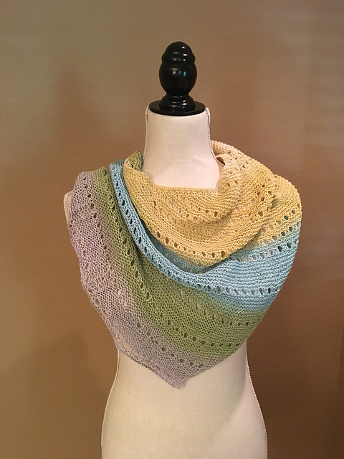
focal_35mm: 29
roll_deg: +0.0
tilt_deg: -13.3
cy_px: 230
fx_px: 384
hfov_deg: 48.2
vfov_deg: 61.7
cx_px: 172
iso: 200
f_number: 2.2
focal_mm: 4.15
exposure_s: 1/30
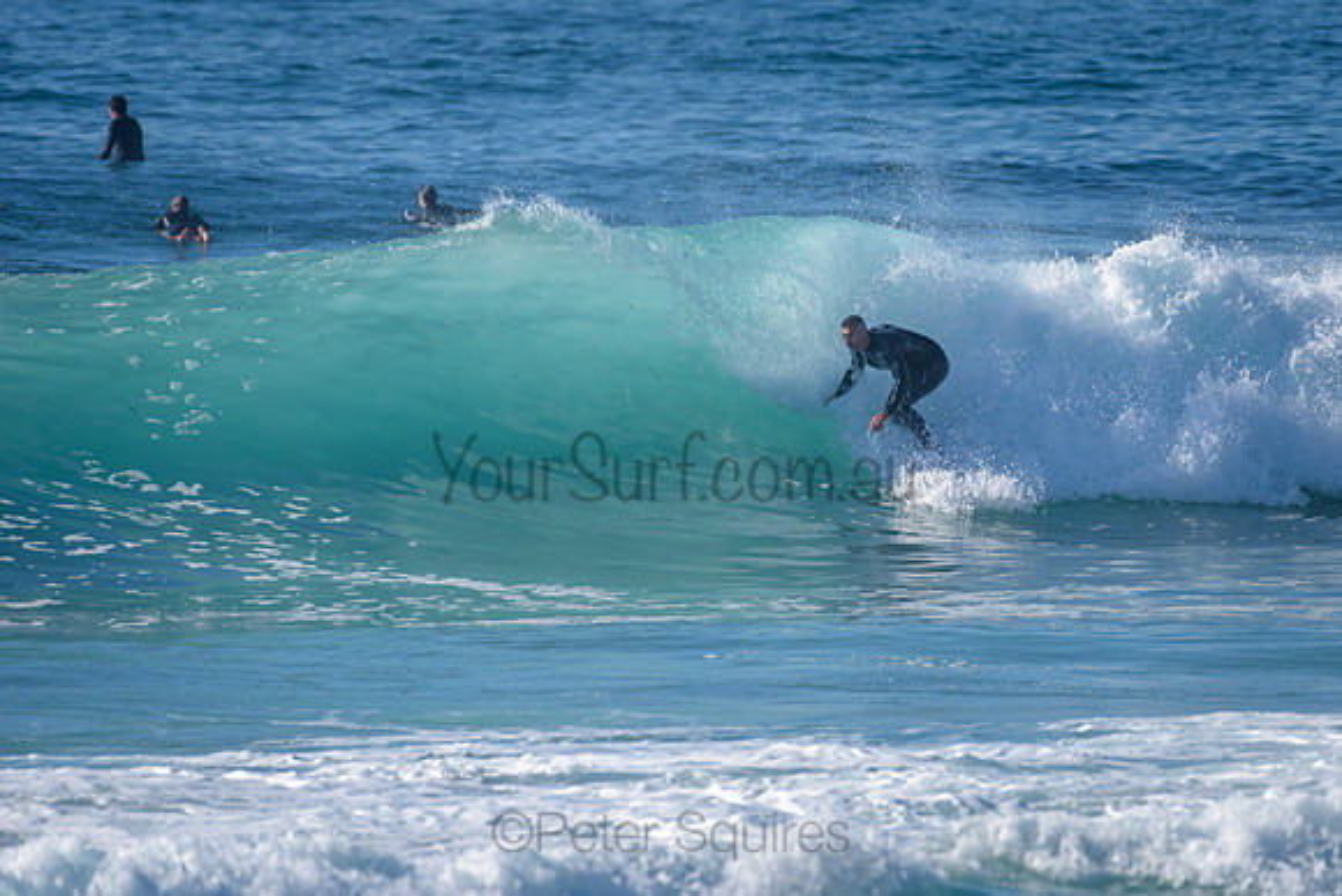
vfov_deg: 2.2
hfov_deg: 3.4
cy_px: 373
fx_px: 22849
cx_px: 822
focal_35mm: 613
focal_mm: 500
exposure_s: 1/2000
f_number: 5.6
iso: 160
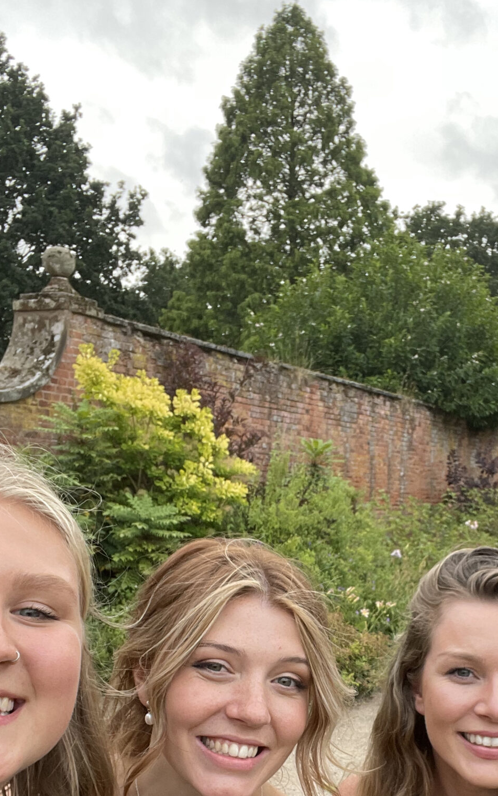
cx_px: 341
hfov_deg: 30.9
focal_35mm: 41
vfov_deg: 45.7
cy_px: 639
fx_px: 890
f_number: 2.2
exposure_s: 1/121
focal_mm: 2.71
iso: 64
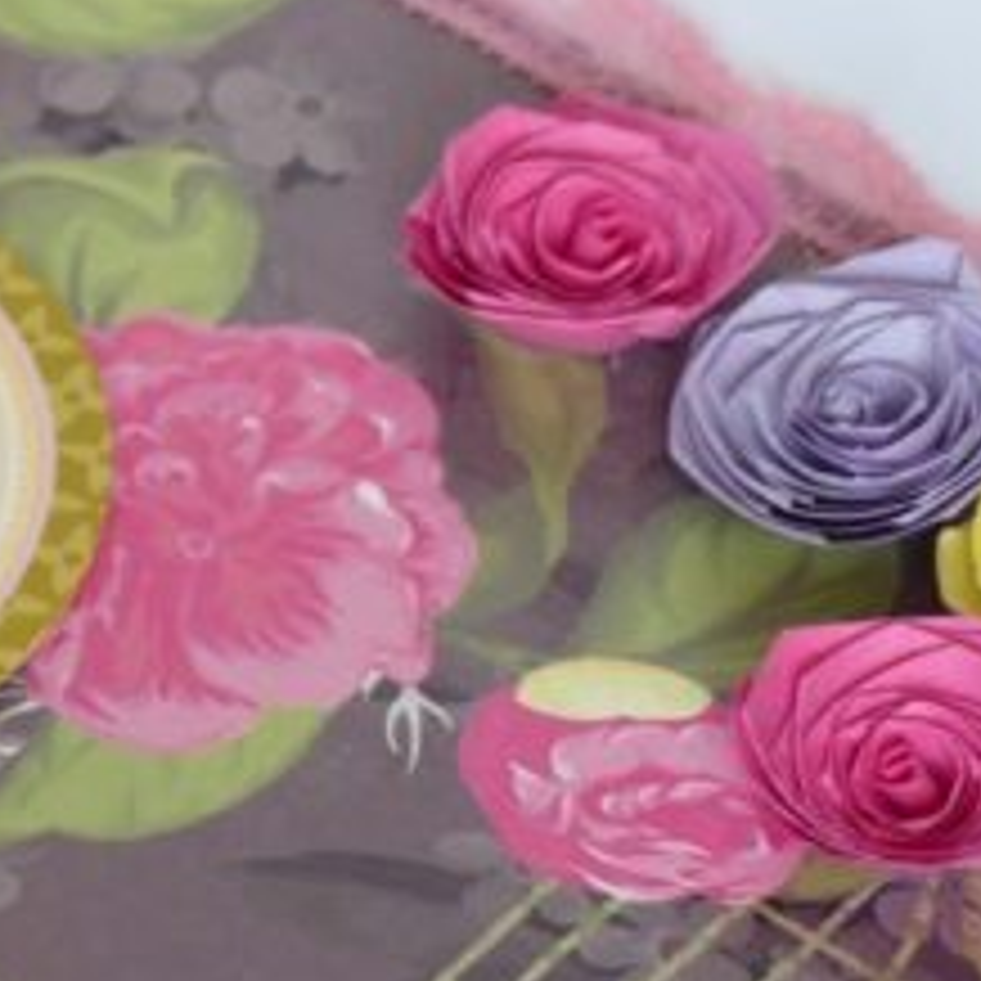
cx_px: -207
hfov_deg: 3.4
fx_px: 16480
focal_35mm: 514
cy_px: 526
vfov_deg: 3.4
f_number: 2.8
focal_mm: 37.9
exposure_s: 1/80
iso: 160
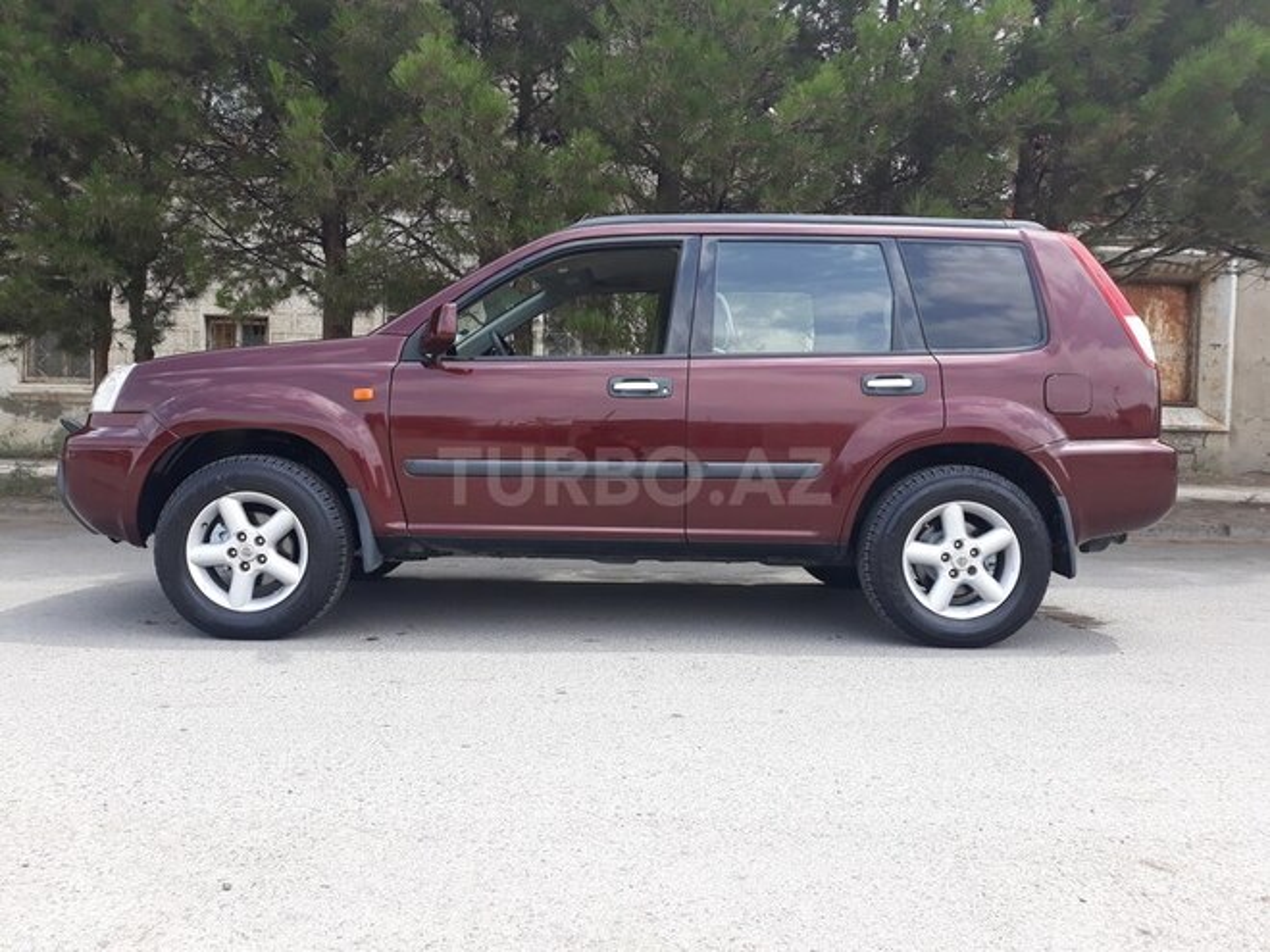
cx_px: 635
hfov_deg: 65.3
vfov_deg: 51.4
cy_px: 476
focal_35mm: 27
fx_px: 991
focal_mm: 3.71
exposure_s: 1/562
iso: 40
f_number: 1.7
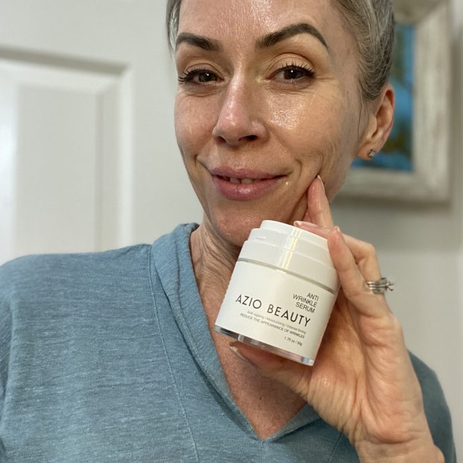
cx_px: 249
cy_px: 262
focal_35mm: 40
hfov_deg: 41.8
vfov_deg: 41.8
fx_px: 605
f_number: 2.2
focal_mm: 2.71
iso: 250
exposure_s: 1/60
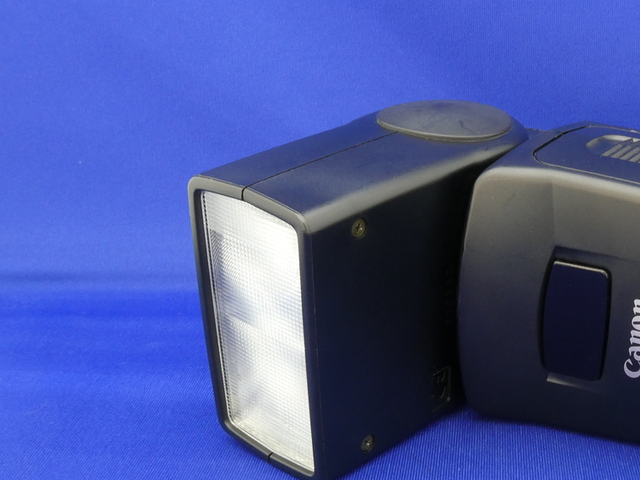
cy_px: 303
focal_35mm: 49
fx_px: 906
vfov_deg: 29.5
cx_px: 505
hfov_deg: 37.6
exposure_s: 1
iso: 200
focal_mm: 5.4
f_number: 8
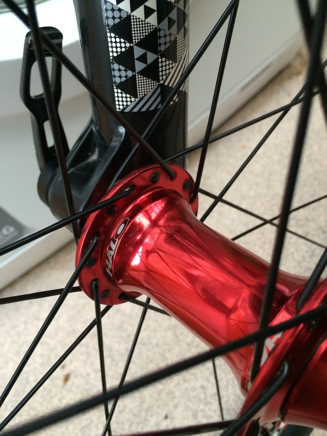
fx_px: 365
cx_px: 164
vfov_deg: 61.7
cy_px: 218
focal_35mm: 29
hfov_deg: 48.2
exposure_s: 1/30
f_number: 2.2
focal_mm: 4.15
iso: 320
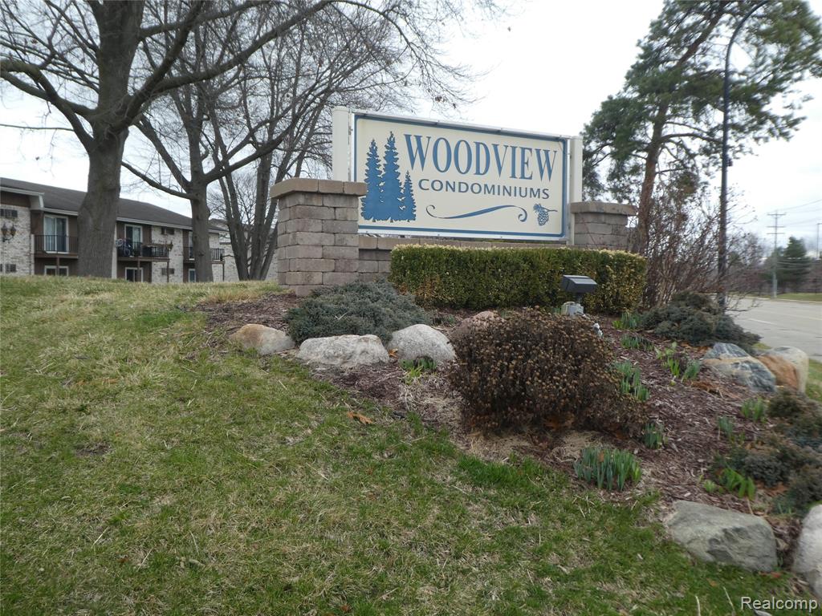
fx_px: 736
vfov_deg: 45.4
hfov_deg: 58.4
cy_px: 308
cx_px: 411
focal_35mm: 31
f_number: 3.5
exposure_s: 1/160
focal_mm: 5.4
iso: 80
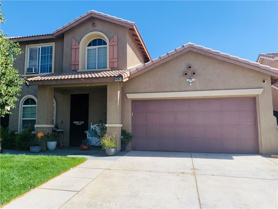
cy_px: 104
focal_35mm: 26
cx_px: 139
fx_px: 209
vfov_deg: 53.1
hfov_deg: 67.3
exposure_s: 1/1661
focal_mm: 4.25
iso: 25
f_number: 1.8
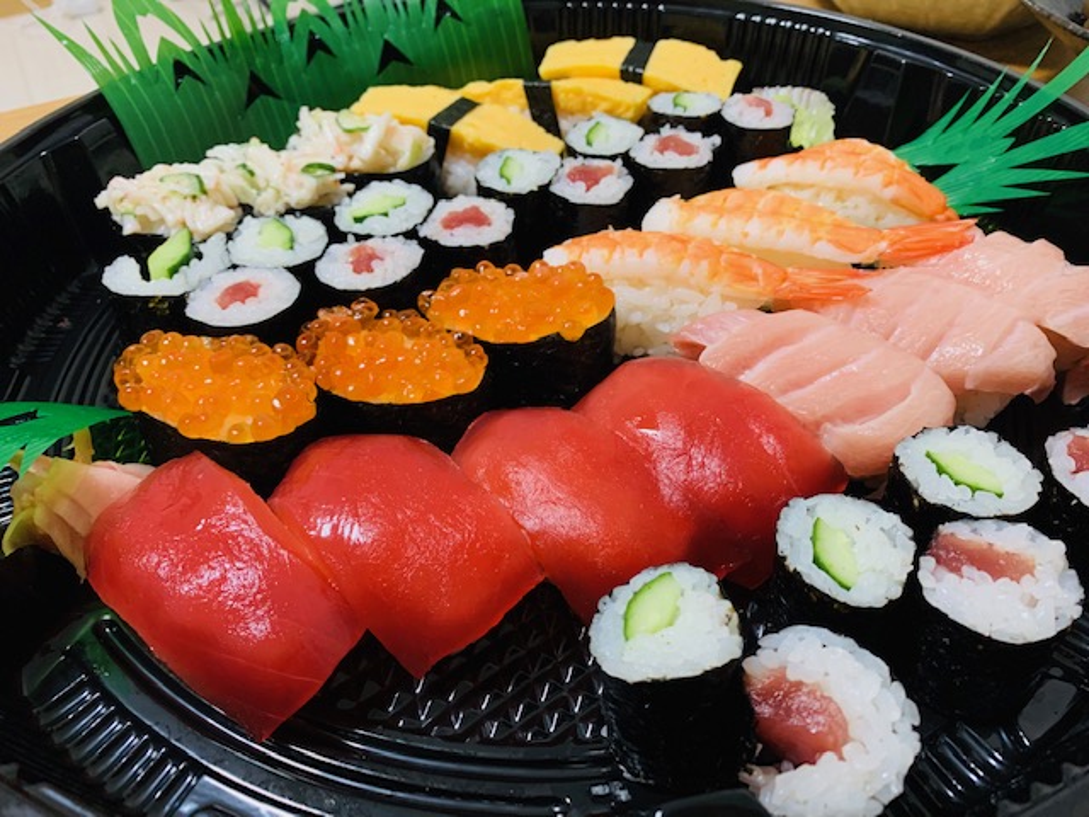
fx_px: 818
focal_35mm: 26
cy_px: 408
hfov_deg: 67.3
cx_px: 544
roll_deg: +2.0
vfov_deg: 53.1
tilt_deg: -44.3
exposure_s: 1/40
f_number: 1.8
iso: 320
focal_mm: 4.25
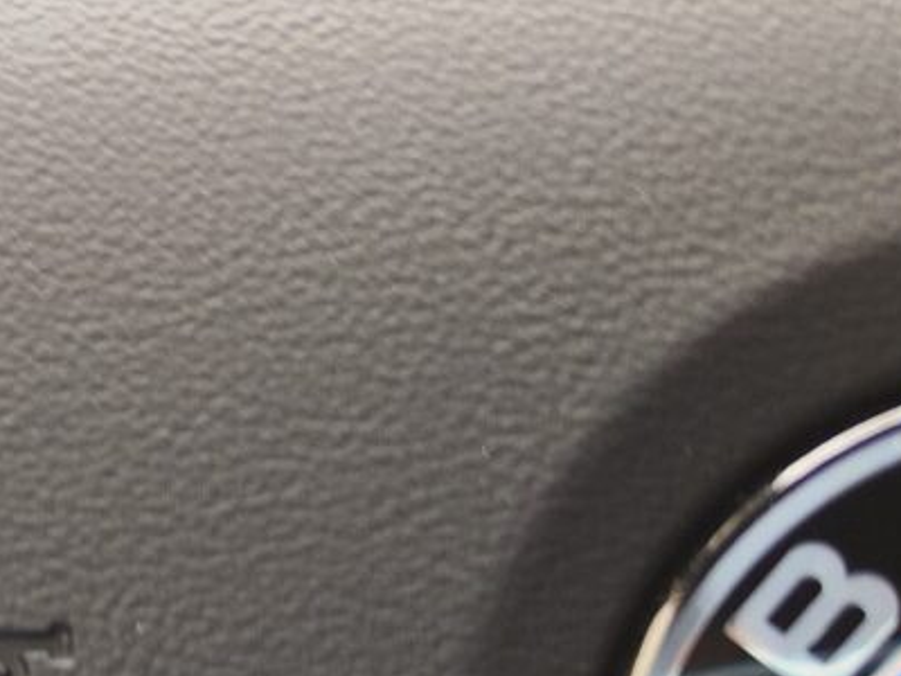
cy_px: 861
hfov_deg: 17.9
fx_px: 2395
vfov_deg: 15.4
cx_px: -617
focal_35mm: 92
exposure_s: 1/100
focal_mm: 7.01
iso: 259
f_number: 1.69
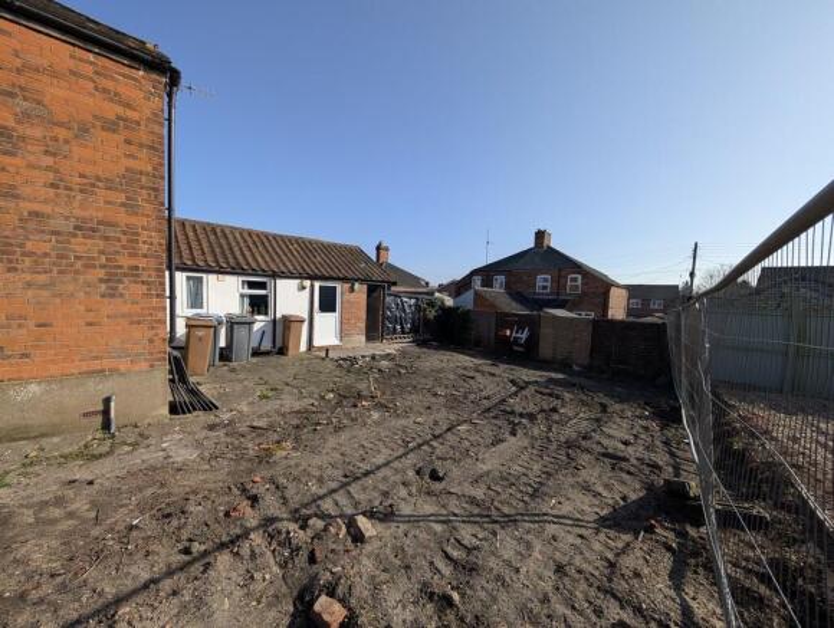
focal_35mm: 12
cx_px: 417
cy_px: 314
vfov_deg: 94.7
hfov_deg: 110.4
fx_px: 290
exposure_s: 1/3257
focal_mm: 2.02
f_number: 1.7
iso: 50
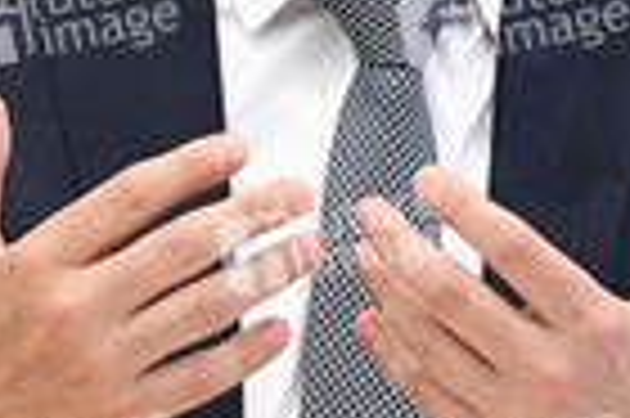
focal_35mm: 252
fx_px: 4405
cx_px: 394
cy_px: -94
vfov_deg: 5.4
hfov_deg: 8.2
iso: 5000
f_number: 5.6
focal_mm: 78
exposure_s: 1/640
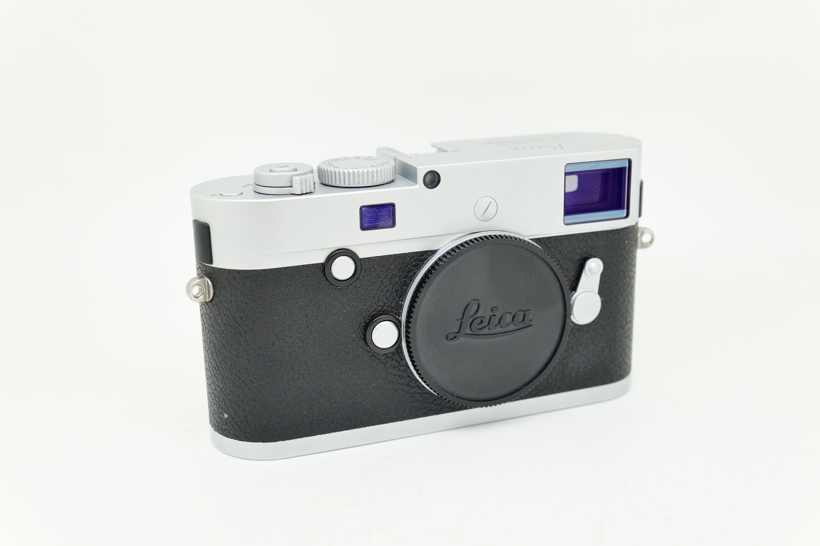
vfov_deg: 31.2
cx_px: 410
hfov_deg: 45.4
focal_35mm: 43
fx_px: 979
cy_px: 273
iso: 800
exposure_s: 1/100
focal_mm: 43
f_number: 8
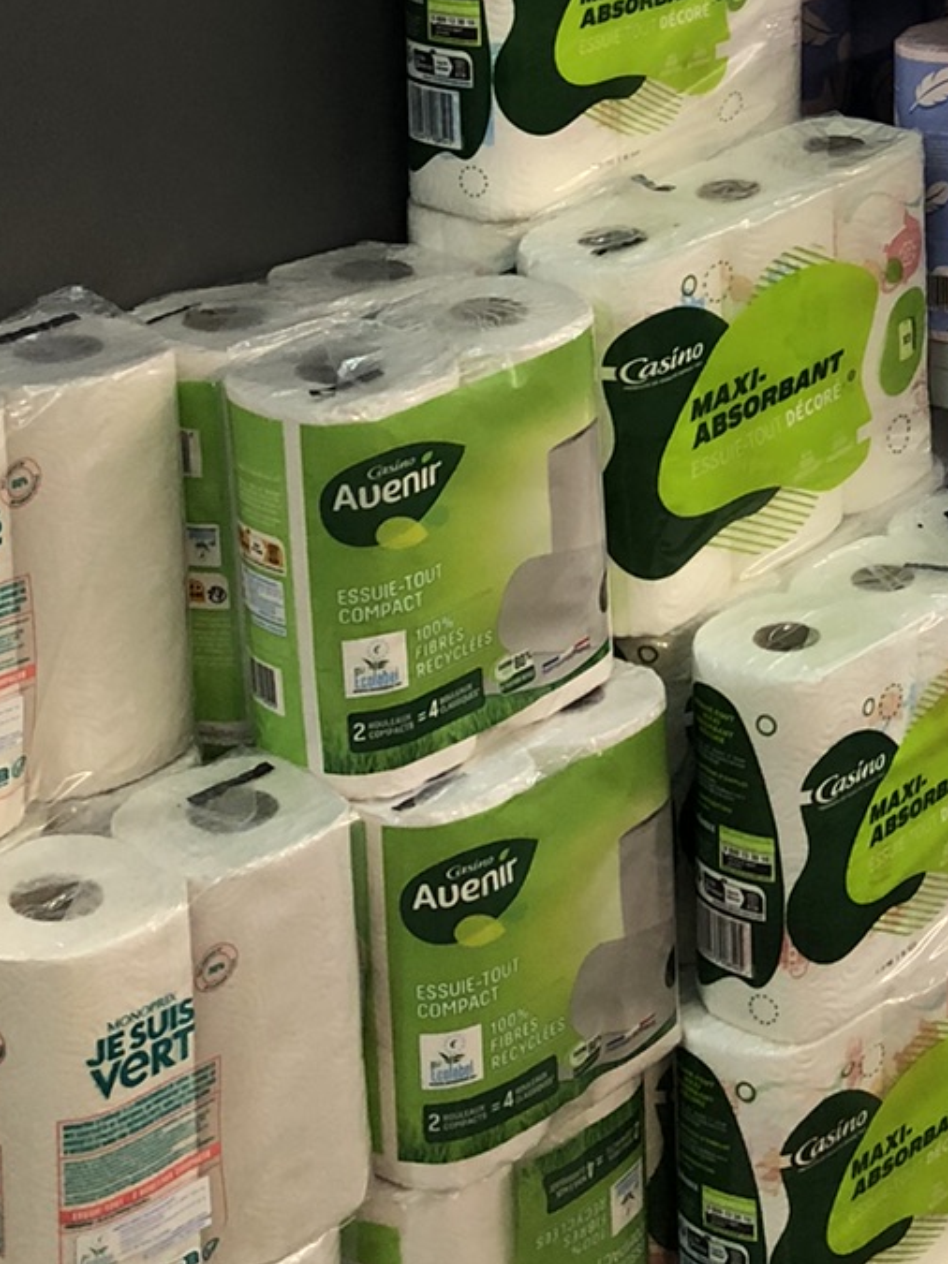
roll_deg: +0.2
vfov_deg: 21.7
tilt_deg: -10.4
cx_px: 1216
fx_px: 3105
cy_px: -152
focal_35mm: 85
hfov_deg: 16.5
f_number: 1.8
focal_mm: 4
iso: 32
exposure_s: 1/25
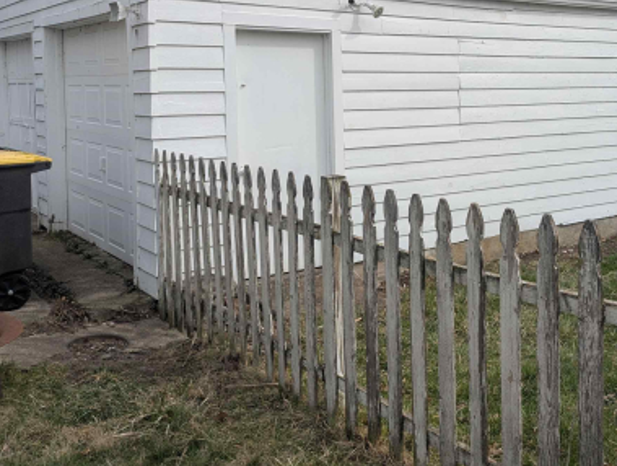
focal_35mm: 42
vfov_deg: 34.0
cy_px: 140
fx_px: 750
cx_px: 477
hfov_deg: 43.0
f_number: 1.85
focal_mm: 6.81
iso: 50
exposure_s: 1/1919
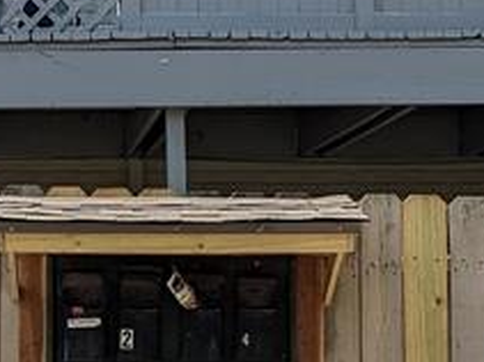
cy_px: 220
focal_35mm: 131
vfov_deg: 11.3
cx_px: 80
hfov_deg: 14.9
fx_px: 1831
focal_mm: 4.38
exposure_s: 1/5882
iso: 77
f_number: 1.73
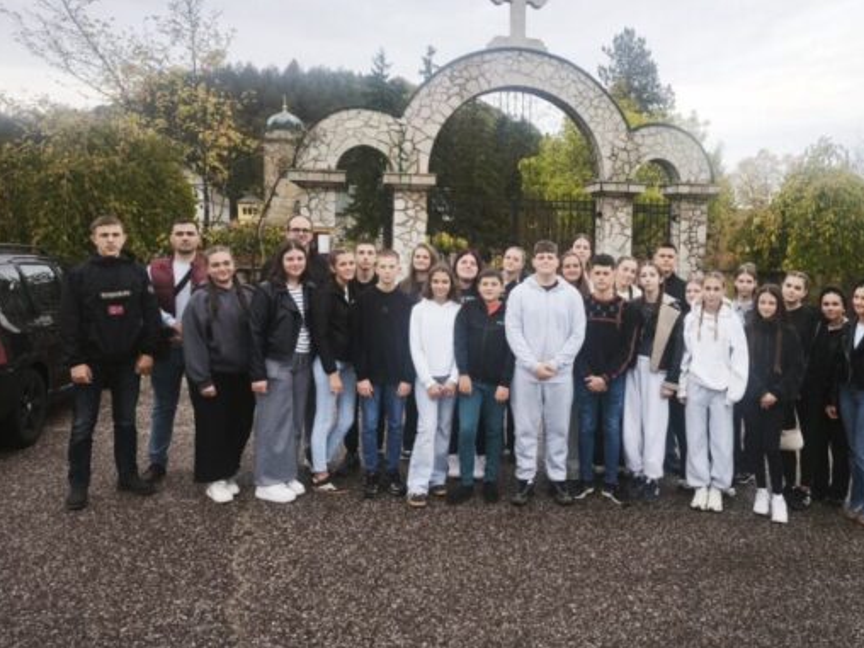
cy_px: 282
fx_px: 724
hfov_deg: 60.9
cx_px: 537
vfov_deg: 48.1
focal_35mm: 29
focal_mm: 5.35
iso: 80
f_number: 1.7
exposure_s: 1/562
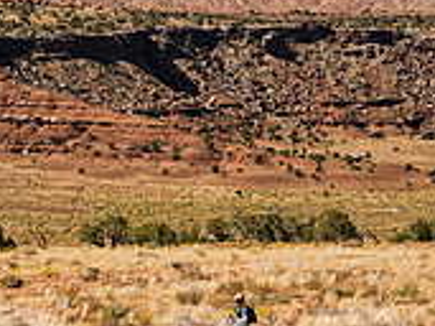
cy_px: 88
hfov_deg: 8.3
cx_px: 51
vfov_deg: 6.3
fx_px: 2976
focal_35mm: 237
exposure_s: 1/640
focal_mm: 70
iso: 160
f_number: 7.1
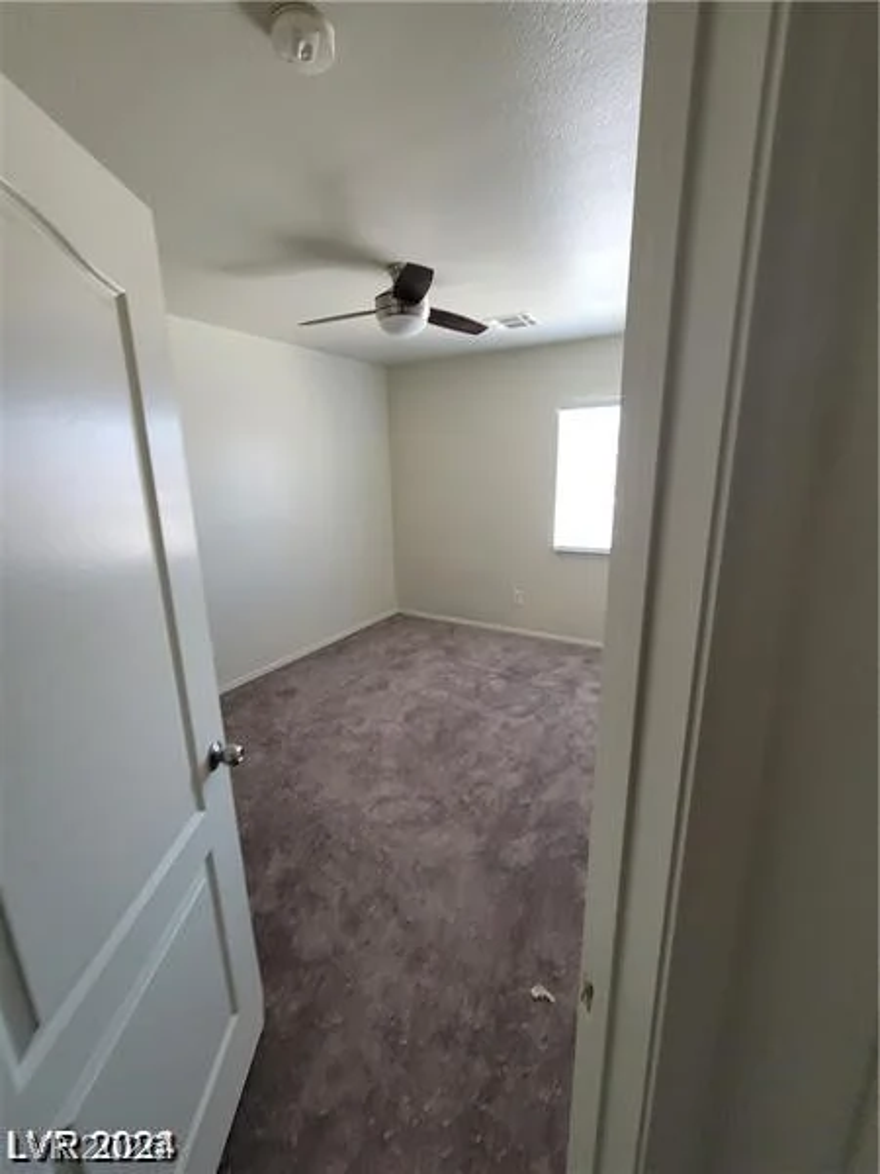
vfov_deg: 106.2
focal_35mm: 13
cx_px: 440
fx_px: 441
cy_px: 587
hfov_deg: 89.9
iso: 200
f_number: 2.2
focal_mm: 2.2
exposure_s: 1/60
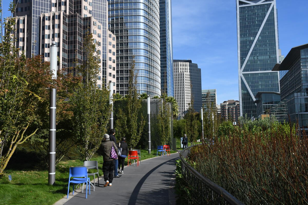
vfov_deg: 38.9
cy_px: 102
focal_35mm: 34
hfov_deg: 55.8
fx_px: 291
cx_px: 154
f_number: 13
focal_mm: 23
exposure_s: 1/640
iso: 500
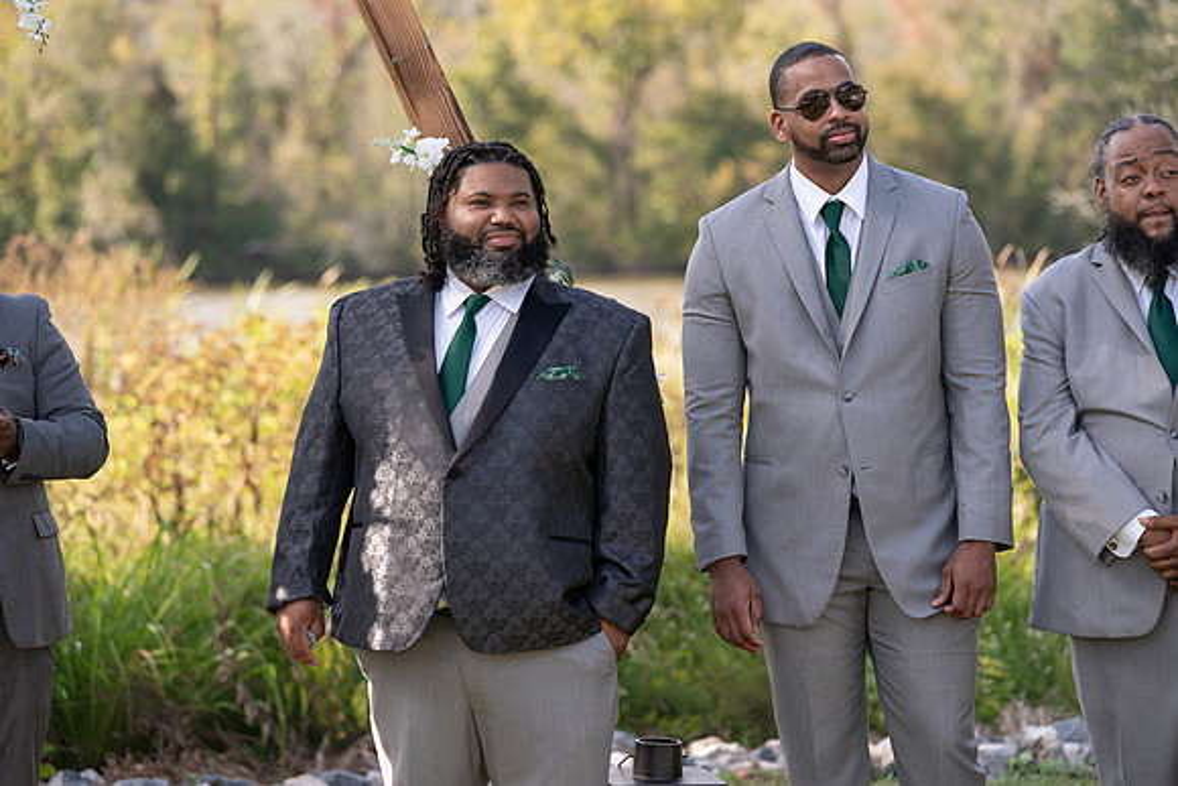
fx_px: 4026
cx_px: 589
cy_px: 393
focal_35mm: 123
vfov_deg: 11.2
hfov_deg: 16.6
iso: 100
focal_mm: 123
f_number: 4
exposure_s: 1/250
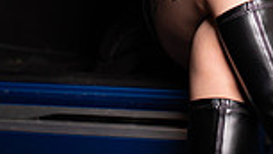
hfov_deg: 15.3
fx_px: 1006
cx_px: 243
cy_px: -130
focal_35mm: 139
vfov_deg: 8.4
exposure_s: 1/640
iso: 500
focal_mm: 35
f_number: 1.4
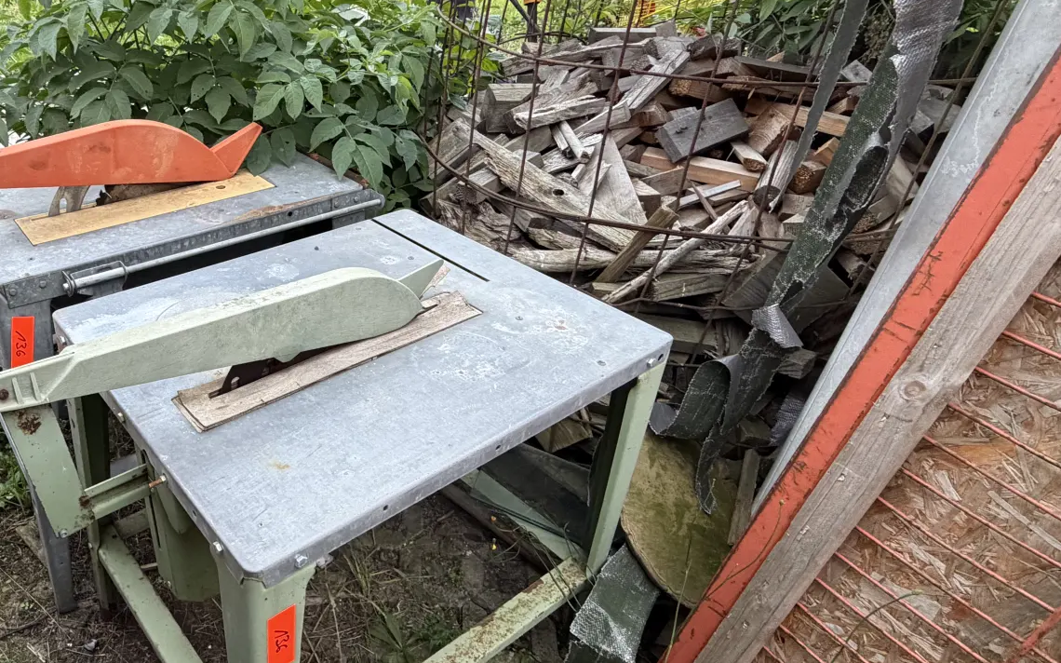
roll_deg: -0.2
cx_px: 298
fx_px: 723
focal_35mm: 25
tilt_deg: -34.2
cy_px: 354
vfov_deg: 49.2
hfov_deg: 69.0
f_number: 2.2
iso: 320
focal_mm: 2.22
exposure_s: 1/67
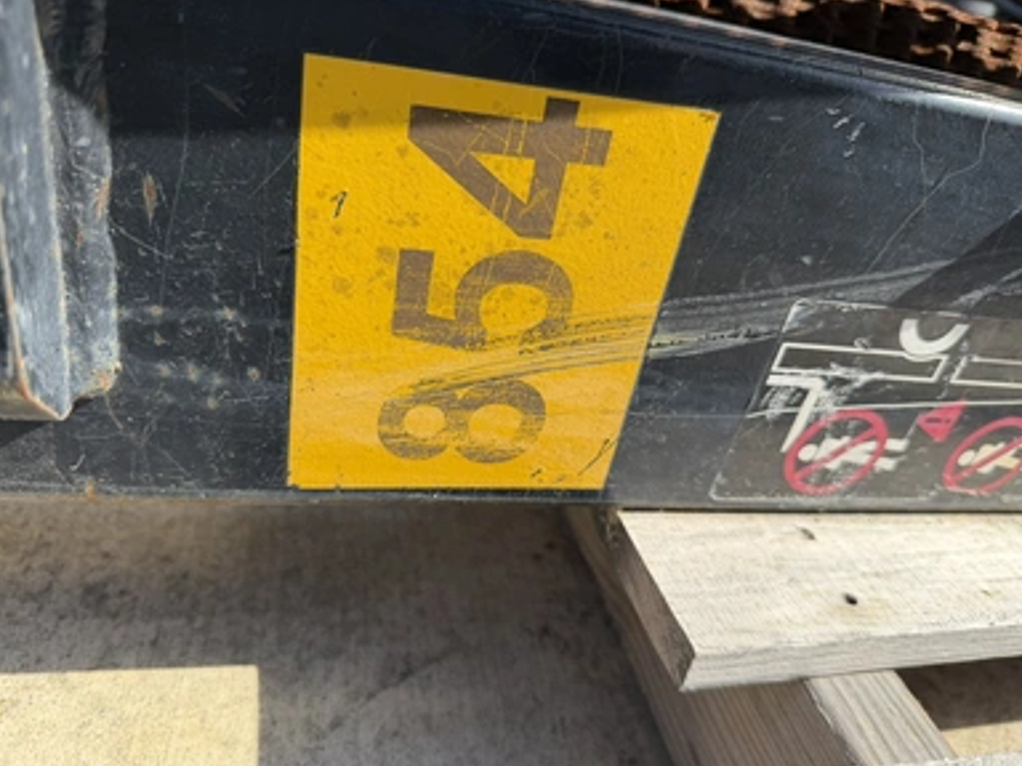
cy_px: 383
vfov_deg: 54.9
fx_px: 738
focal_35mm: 25
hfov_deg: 69.4
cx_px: 514
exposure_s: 1/2370
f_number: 1.78
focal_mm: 6.76
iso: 100
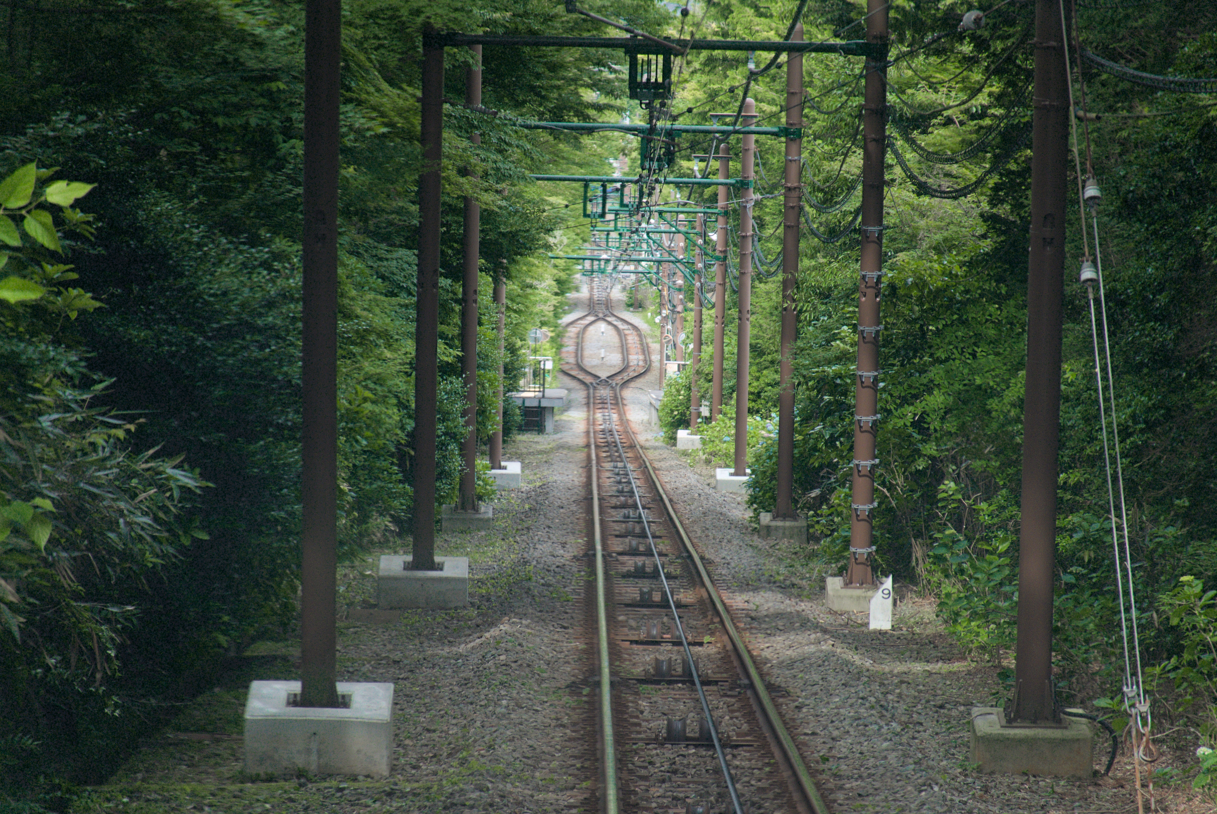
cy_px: 407
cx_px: 608
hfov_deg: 10.4
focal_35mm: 198
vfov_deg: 7.0
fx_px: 6699
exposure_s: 1/200
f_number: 4.5
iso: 250
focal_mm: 71.52
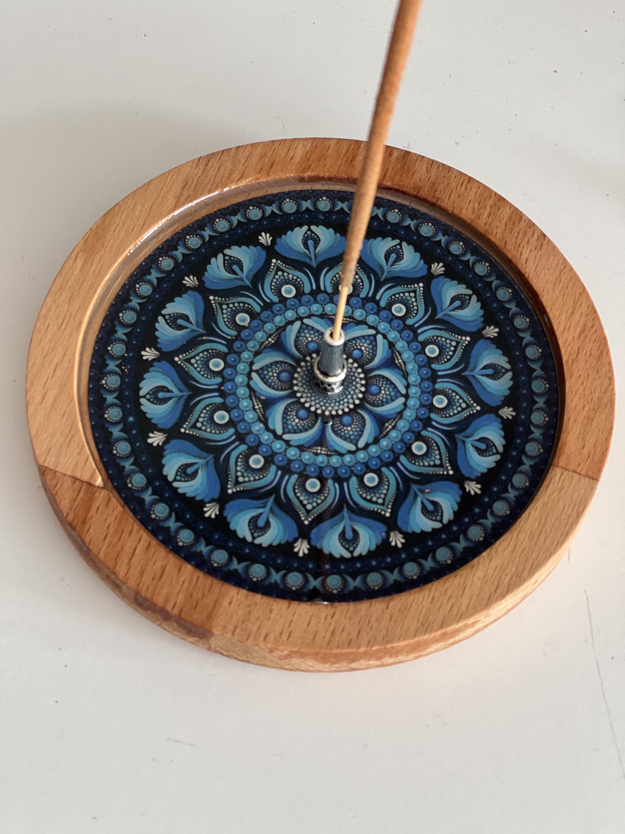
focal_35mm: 77
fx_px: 1854
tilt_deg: -60.4
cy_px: 417
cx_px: 312
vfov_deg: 25.3
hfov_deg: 19.1
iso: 250
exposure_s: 1/97
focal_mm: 9
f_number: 2.8
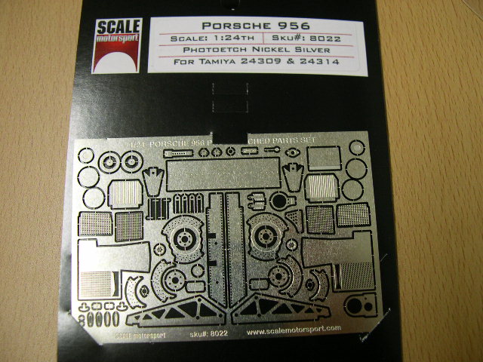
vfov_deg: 37.7
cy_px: 181
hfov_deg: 49.0
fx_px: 530
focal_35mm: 38
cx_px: 242
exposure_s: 1/13.3
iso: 100
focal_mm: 8
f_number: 2.8
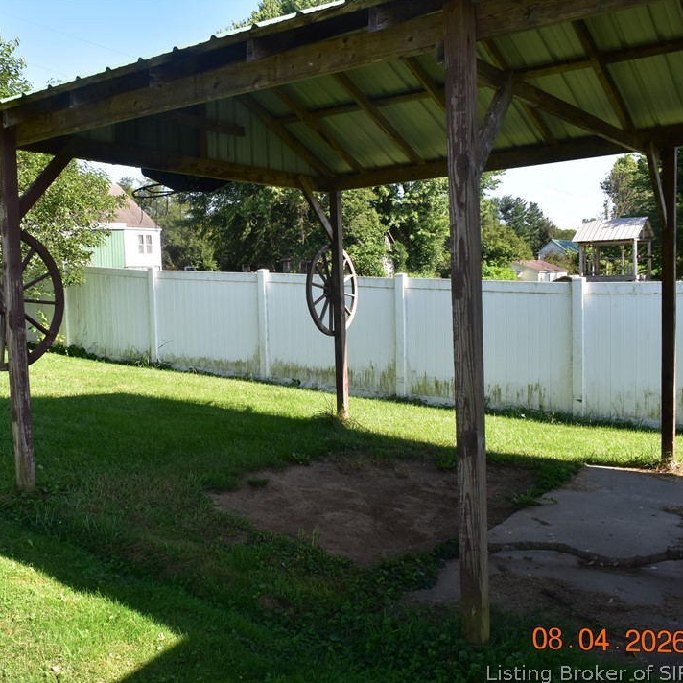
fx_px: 781
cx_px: 257
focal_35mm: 35
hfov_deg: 46.8
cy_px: 342
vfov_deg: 47.2
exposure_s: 1/180
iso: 400
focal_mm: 18
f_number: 9.5
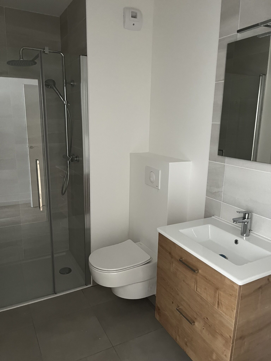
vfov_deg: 67.3
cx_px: 136
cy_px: 180
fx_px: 271
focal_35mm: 26
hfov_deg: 53.1
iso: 640
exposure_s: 1/40
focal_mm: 5.1
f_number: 1.6
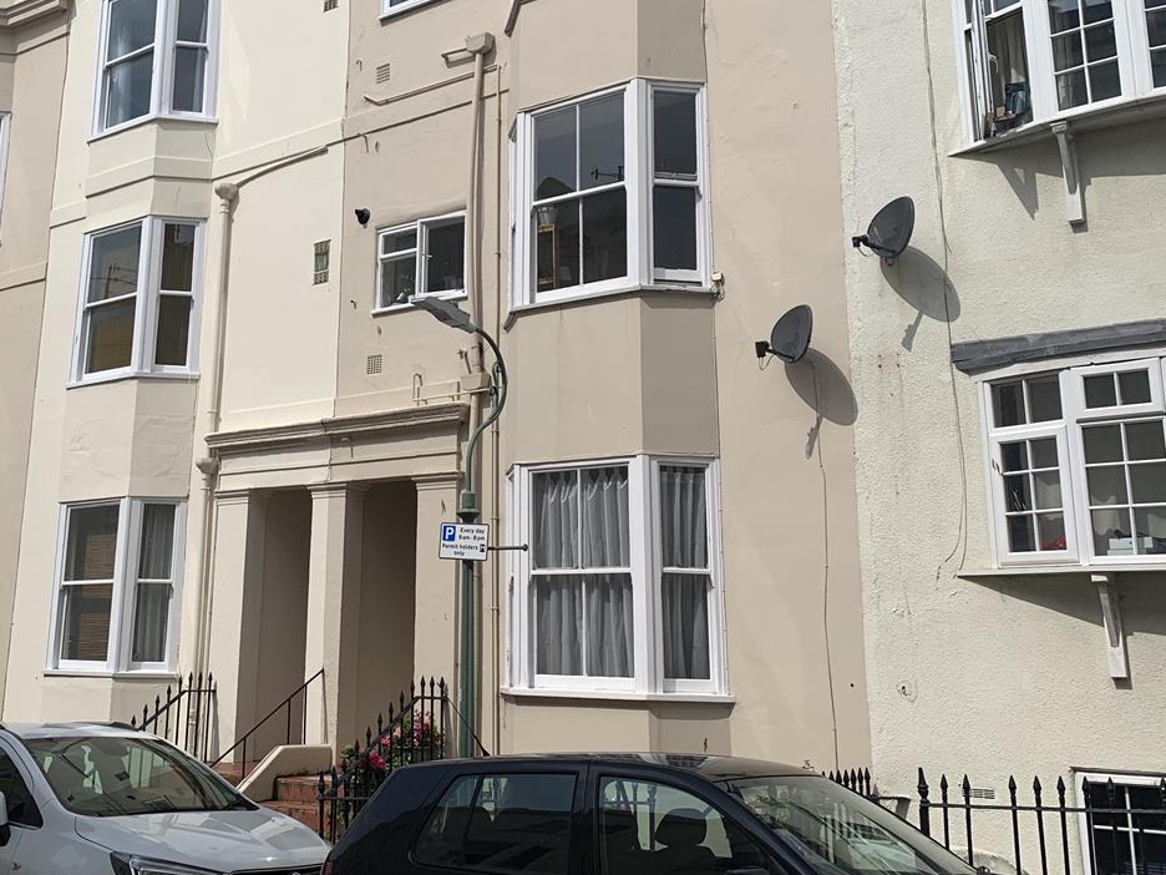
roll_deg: -1.3
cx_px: 420
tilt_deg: +14.4
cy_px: 329
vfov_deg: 35.8
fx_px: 1347
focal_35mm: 40
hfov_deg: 46.3
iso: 25
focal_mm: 4.25
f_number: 1.8
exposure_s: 1/5714
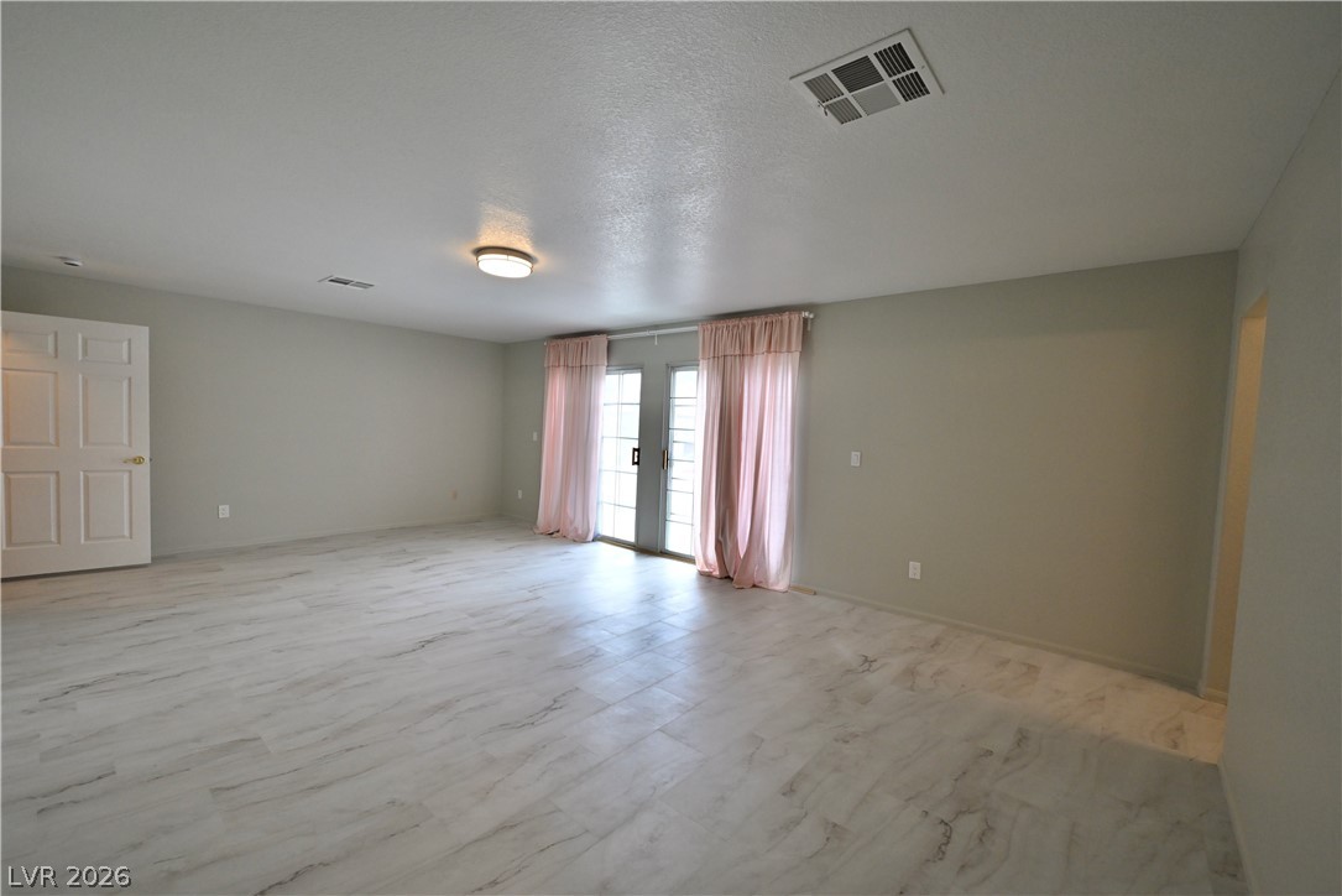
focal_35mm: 15
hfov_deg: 100.4
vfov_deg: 77.4
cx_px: 671
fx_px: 559
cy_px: 448
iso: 1600
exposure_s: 1/60
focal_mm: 15
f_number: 10
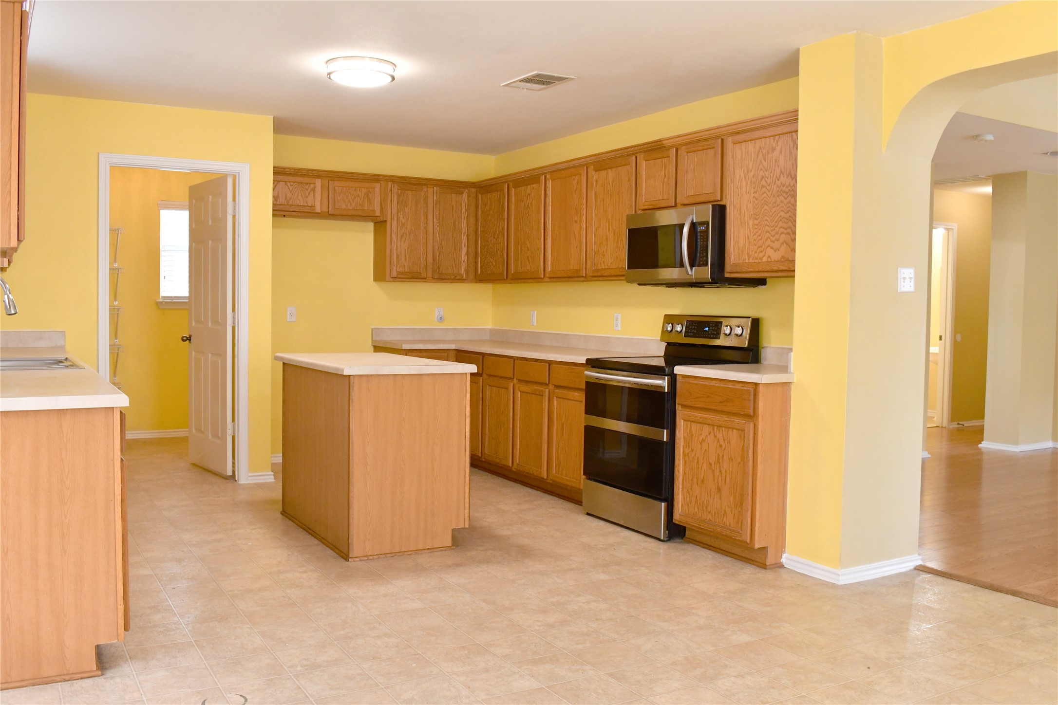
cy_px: 352
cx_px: 529
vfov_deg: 40.0
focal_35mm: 33
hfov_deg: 57.2
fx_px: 970
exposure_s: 1/30
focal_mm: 22
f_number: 9
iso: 1600
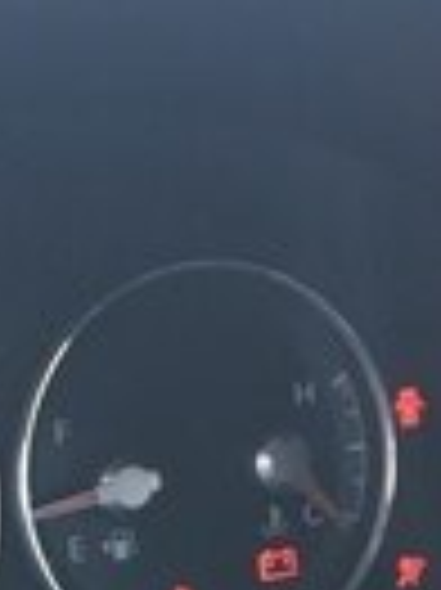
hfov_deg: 13.1
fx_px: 1872
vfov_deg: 16.7
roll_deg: +0.7
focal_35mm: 110
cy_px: 815
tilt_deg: -34.8
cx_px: -63
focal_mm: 4.15
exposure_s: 1/33
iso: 80
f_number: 2.2
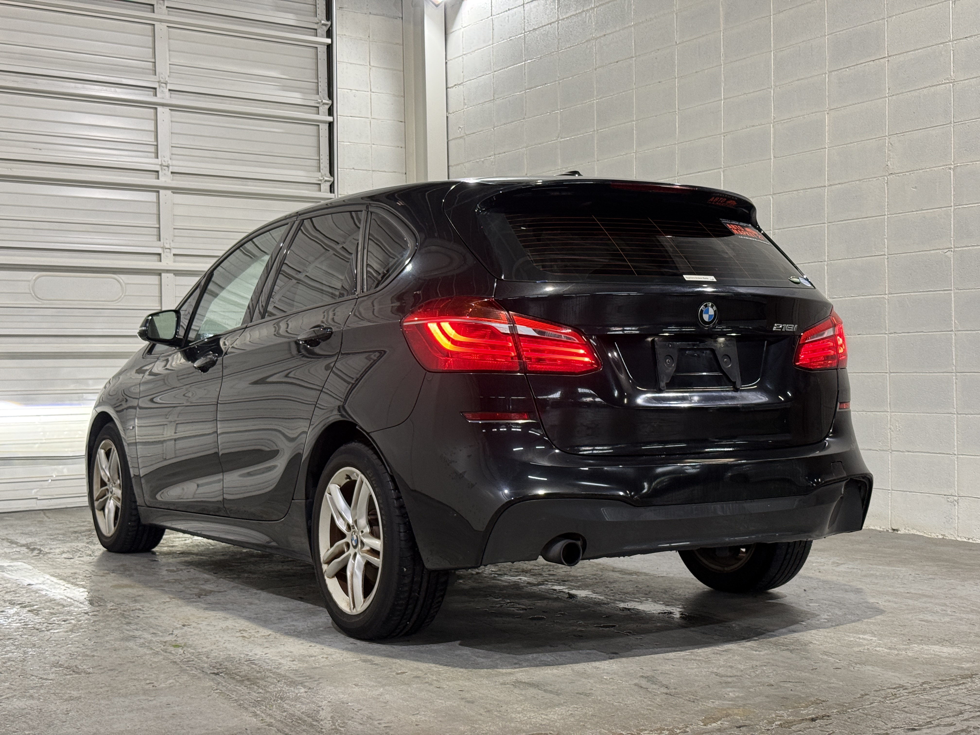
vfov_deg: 30.3
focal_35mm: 48
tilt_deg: +0.5
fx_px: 1359
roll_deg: +0.6
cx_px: 490
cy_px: 368
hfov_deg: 39.7
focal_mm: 6.76
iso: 125
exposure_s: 1/60
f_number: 1.78
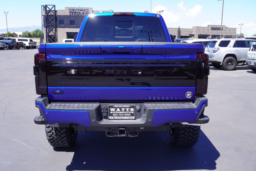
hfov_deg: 53.1
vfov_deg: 36.9
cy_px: 86
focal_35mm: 36
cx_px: 128
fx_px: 256
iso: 100
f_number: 8
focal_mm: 24
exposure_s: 1/100
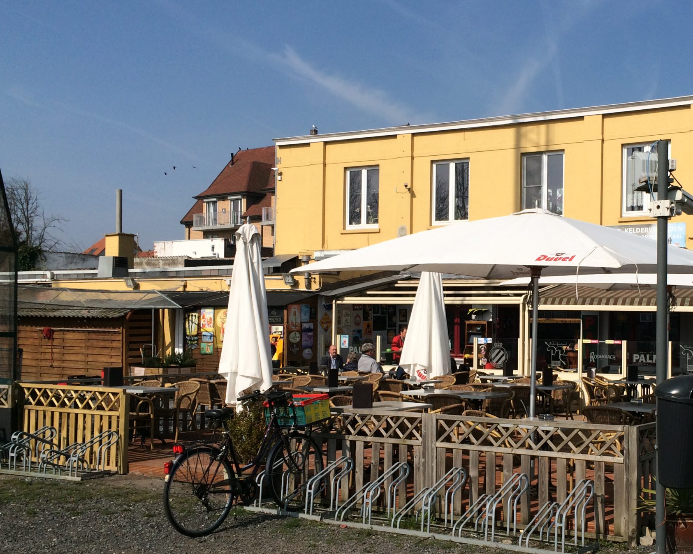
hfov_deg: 41.8
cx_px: 505
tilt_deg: +0.1
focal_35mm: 43
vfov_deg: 34.8
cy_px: 314
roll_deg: -0.4
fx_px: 882
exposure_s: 1/3731
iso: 32
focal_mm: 4.15
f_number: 2.2
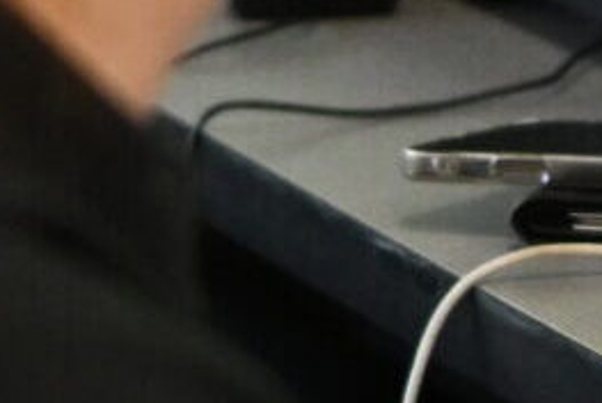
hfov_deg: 4.4
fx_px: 7600
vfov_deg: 3.0
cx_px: -821
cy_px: -488
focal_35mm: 454
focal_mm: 70
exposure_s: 1/400
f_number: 2.8
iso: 4000
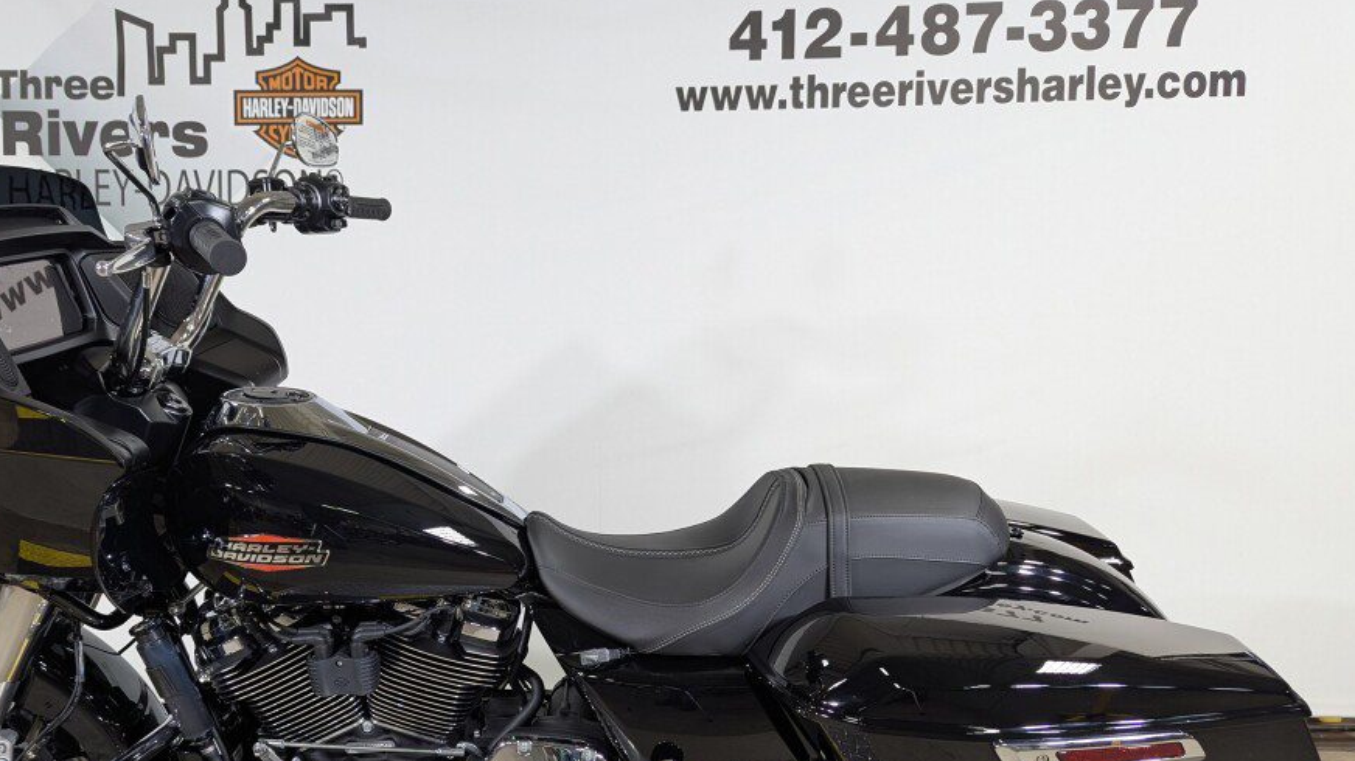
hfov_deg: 60.5
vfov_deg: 35.9
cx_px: 537
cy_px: 561
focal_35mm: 32
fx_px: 1149
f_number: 1.85
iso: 104
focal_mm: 6.81
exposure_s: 1/60
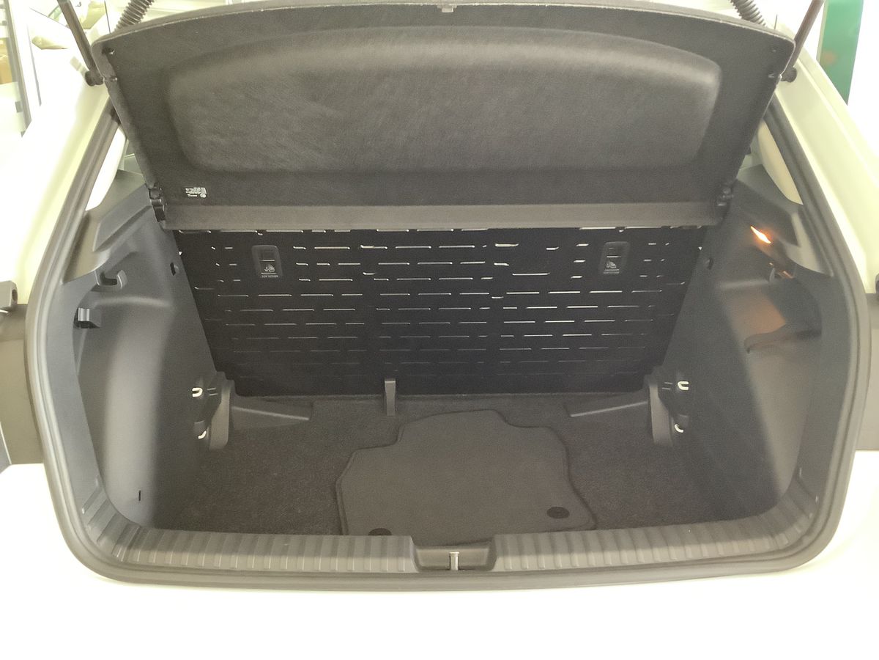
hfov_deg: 58.4
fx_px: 787
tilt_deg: -21.4
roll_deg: +0.5
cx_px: 440
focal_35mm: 31
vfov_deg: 45.4
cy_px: 330
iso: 500
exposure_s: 1/25
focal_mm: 3.3
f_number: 2.4
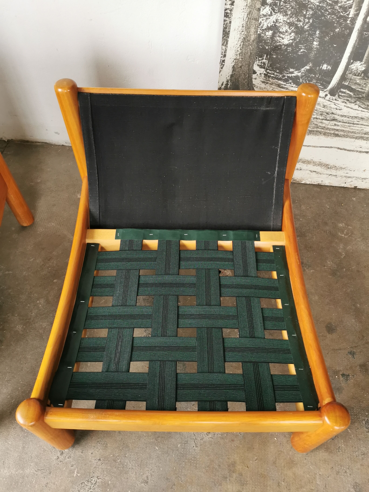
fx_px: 384
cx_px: 184
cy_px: 246
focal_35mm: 27
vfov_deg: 65.3
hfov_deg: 51.4
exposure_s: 1/40
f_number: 1.6
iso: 250
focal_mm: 5.56
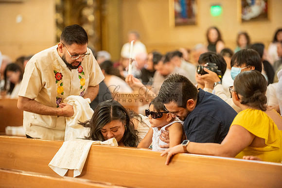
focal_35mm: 140
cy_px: 94
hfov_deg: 14.7
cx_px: 141
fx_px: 1097
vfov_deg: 9.8
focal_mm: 140
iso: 2000
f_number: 2.8
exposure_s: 1/100
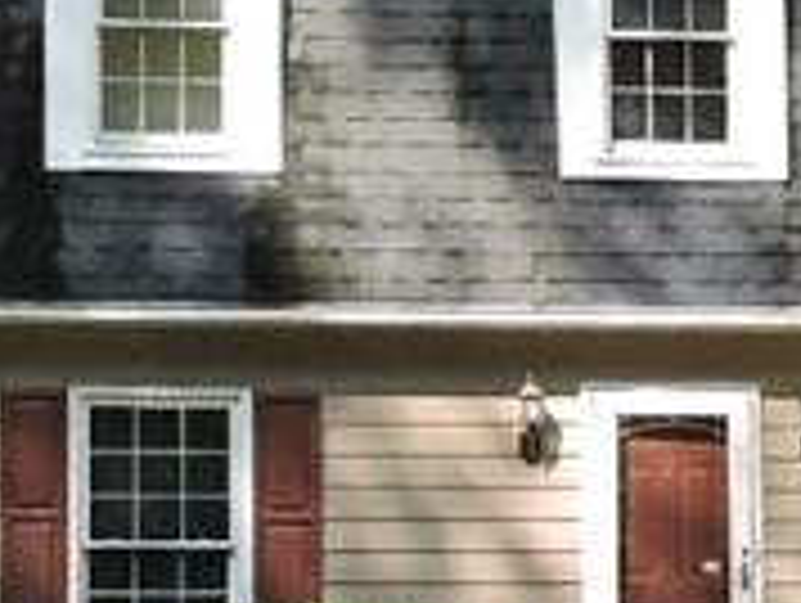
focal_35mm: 201
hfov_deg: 9.8
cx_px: 238
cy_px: 90
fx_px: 4657
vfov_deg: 7.4
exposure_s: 1/1000
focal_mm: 6.2
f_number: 3.3
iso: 500
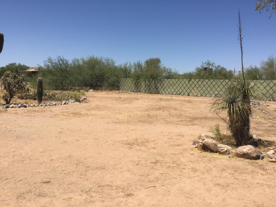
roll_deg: -0.7
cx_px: 138
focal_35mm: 31
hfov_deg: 58.4
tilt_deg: -6.3
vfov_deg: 45.4
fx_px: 247
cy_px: 104
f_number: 2.4
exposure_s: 1/1852
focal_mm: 3.3
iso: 25
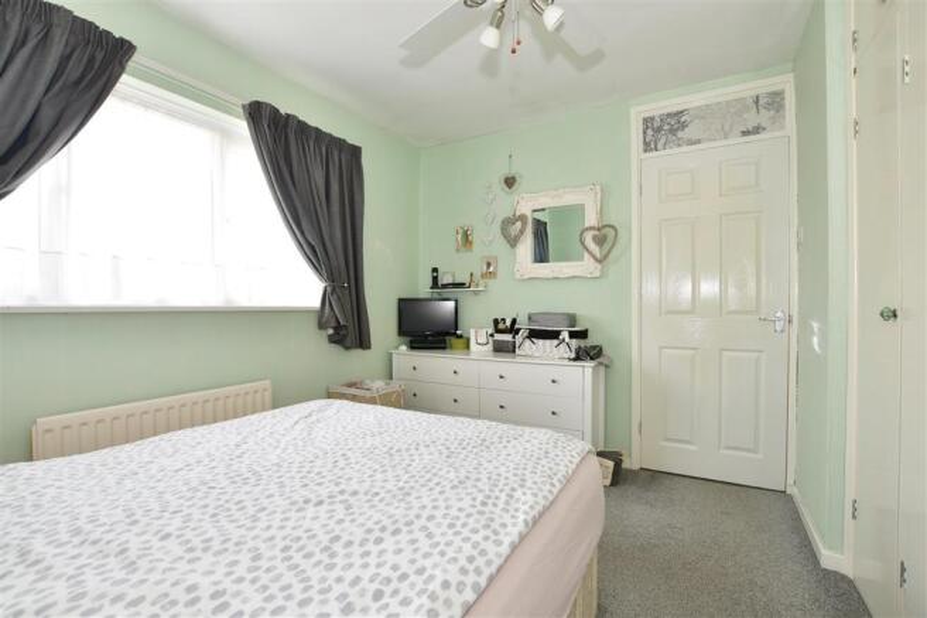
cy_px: 309
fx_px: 386
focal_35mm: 15
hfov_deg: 100.4
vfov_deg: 77.3
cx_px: 464
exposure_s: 1/13
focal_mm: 10
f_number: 5.6
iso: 160
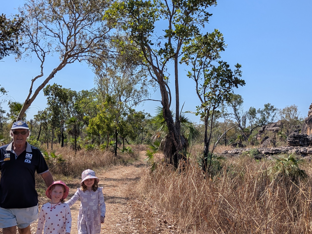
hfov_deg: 47.7
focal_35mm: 39
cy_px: 125
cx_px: 181
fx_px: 351
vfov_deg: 36.8
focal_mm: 4.53
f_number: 1.7
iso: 31
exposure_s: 1/2193
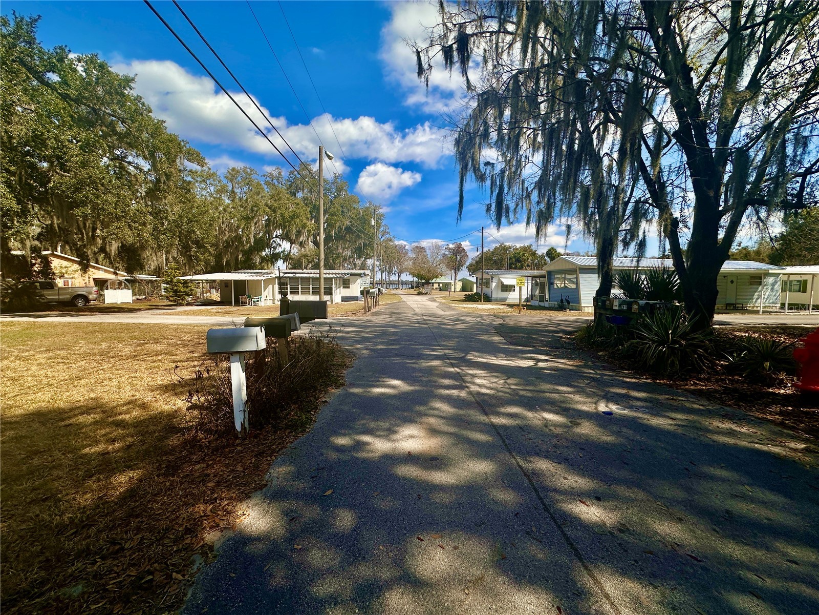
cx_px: 410
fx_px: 331
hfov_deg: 102.1
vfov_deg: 85.7
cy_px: 308
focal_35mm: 14
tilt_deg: -3.9
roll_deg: -0.2
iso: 50
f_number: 2.2
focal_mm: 2.22
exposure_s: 1/3300
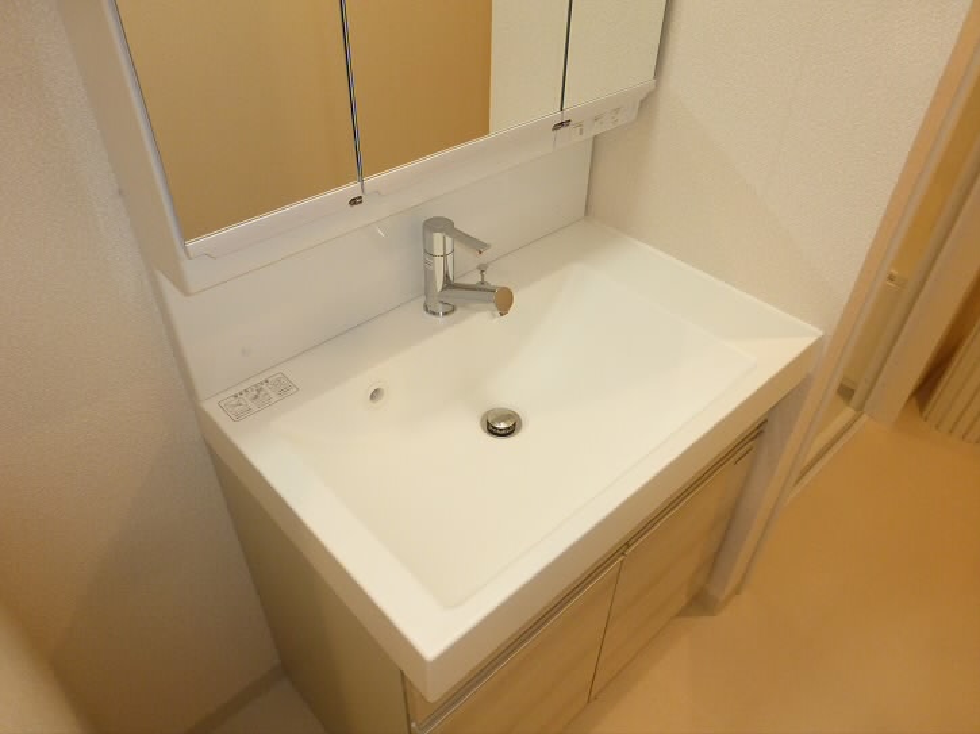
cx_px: 490
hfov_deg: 71.6
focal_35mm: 24
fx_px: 679
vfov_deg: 56.8
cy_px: 367
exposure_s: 1/80
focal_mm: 4.3
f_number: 3.3
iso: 400
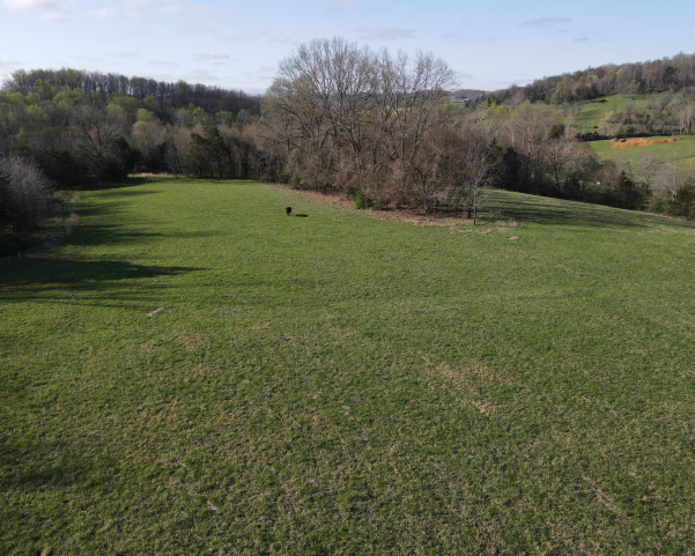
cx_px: 385
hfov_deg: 65.8
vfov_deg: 54.9
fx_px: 535
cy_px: 269
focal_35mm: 26
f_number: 2.8
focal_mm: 4.5
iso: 100
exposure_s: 1/500
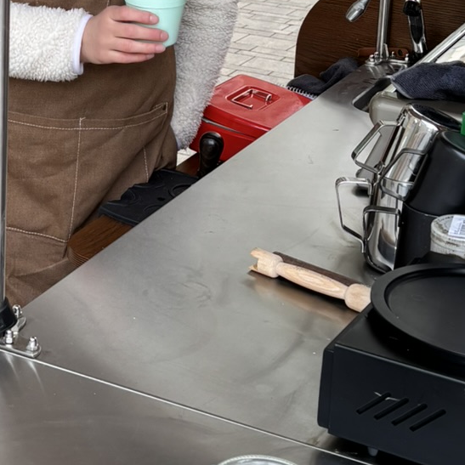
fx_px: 1307
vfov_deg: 19.6
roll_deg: -0.9
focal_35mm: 86
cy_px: 3
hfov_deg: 20.0
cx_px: 94
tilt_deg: -12.0
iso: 50
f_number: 1.6
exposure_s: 1/331
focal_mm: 5.96
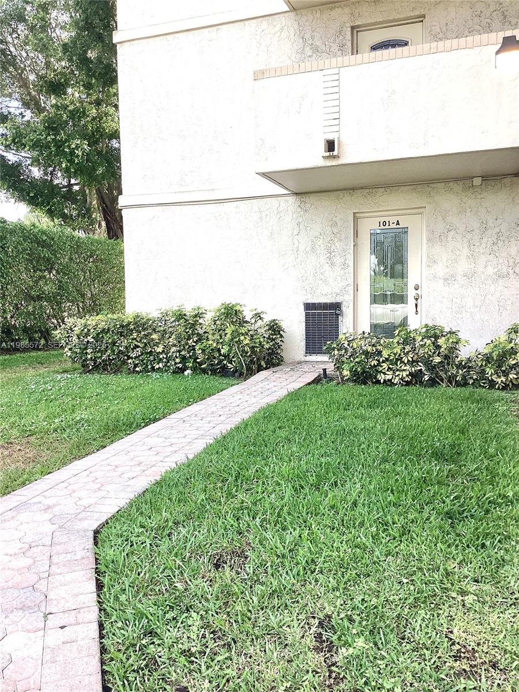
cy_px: 346
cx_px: 260
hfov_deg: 45.4
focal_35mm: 31
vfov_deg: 58.4
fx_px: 620
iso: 25
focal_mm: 3.3
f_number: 2.4
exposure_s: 1/302
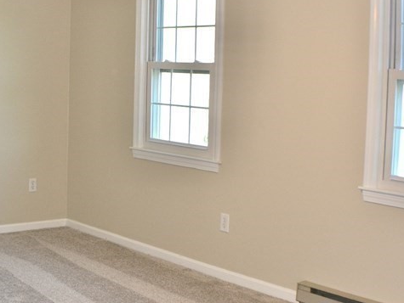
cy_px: 145
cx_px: 107
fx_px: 1016
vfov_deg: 17.0
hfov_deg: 22.3
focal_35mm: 87
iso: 640
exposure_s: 1/60
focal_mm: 28
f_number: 4.5
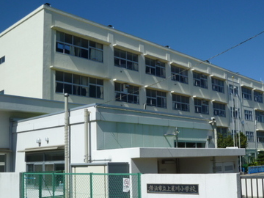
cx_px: 162
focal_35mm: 44
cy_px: 122
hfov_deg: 42.7
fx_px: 336
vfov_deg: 32.7
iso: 80
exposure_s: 1/500
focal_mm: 5.9
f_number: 5.6
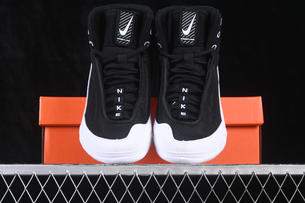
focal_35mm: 75
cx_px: 152
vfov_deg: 18.2
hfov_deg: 27.0
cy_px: 102
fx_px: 635
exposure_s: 1/60
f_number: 6.3
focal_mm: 50
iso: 160
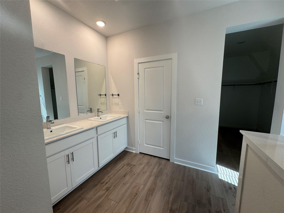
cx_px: 142
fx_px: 115
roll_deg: +0.1
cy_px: 106
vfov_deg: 85.7
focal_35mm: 14
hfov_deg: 102.1
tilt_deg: -8.2
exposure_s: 1/120
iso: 100
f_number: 2.2
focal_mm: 2.22
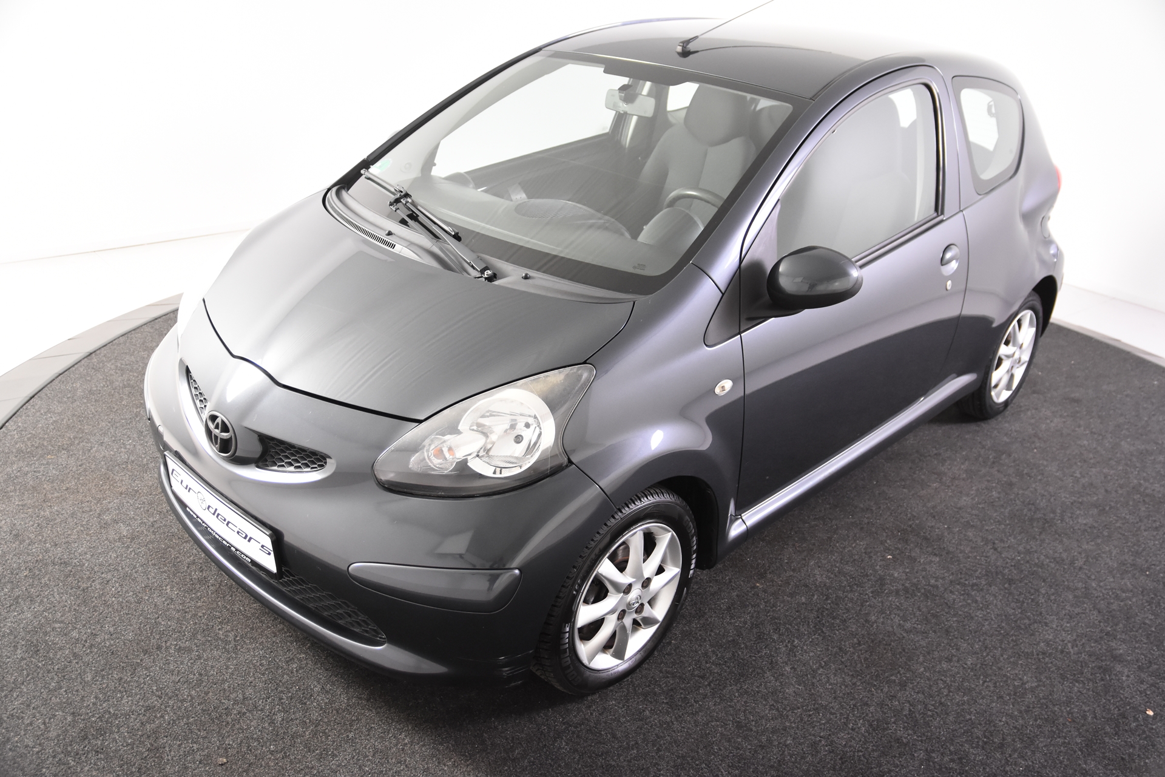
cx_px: 582
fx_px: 1068
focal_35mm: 33
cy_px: 388
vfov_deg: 40.0
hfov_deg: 57.2
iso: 1600
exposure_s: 1/50
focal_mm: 22
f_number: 3.5
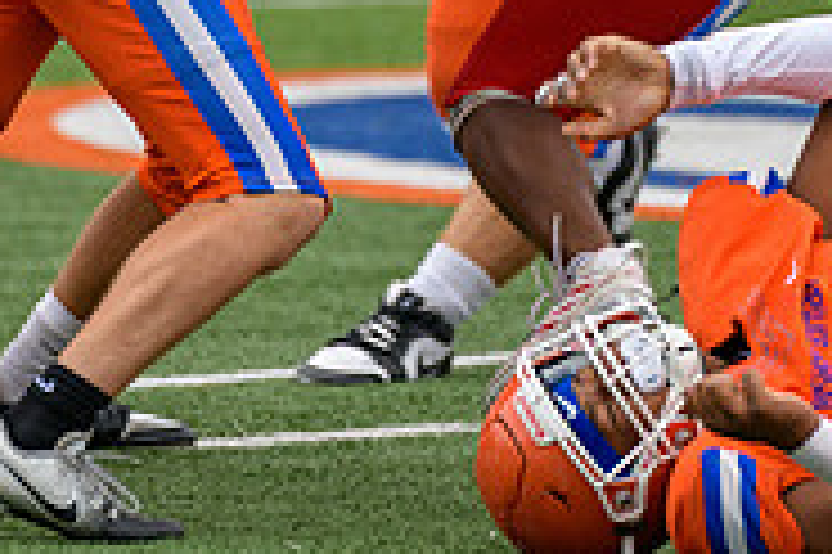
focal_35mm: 784
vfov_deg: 1.7
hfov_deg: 2.6
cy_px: -200
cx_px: 679
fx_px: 18103
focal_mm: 250
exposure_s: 1/800
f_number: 3.5
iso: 500
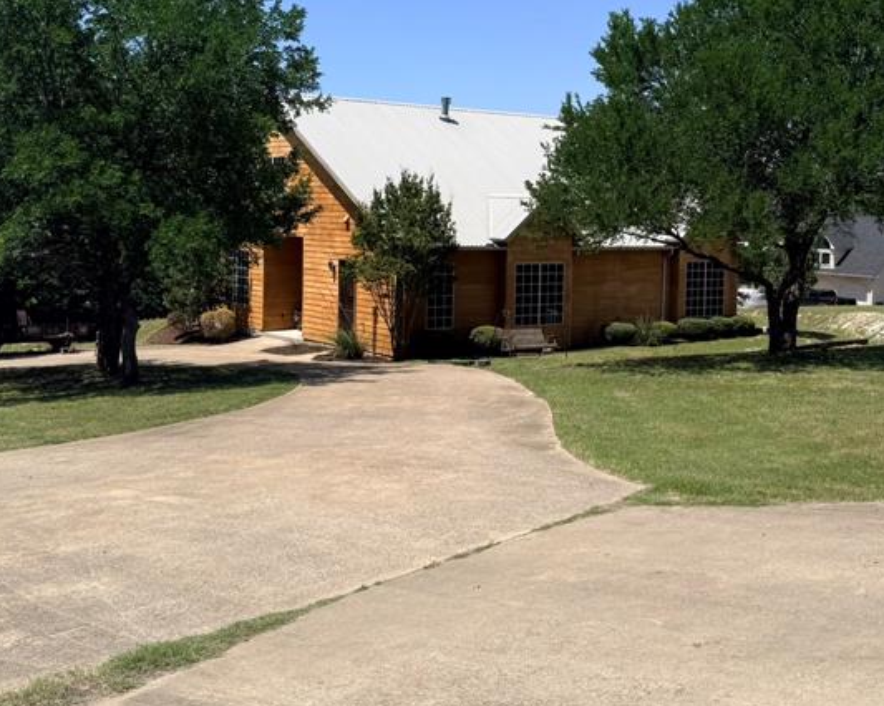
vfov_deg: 33.3
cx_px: 521
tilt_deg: -1.5
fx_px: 1177
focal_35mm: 45
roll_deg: -0.9
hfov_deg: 41.0
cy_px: 290
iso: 80
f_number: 1.78
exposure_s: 1/5319
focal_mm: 6.76
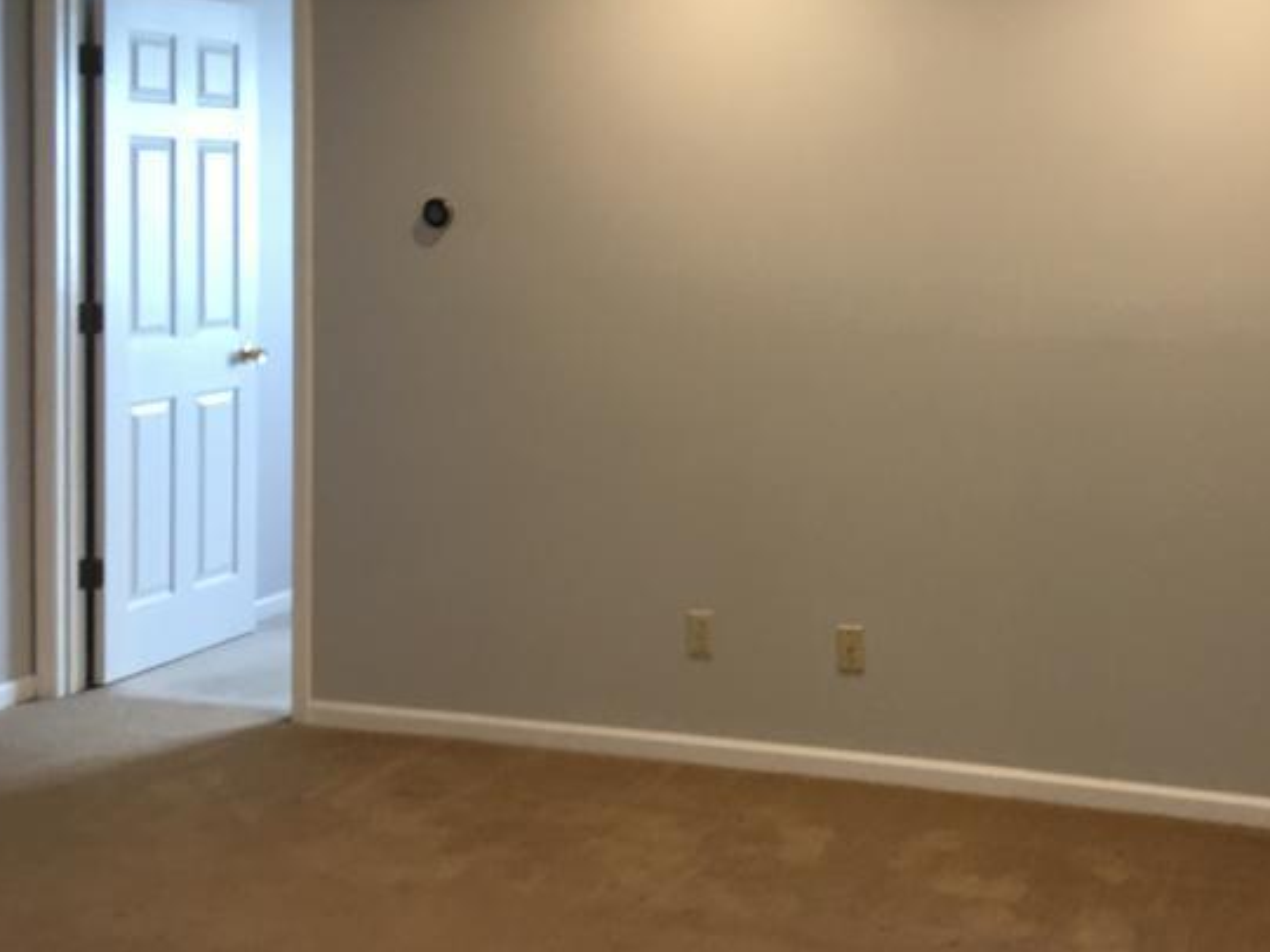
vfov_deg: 26.3
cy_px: 277
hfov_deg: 34.3
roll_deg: -1.3
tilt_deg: -0.2
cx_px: 941
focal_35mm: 55
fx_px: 2018
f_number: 2.2
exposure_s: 1/15
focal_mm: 4.15
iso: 40
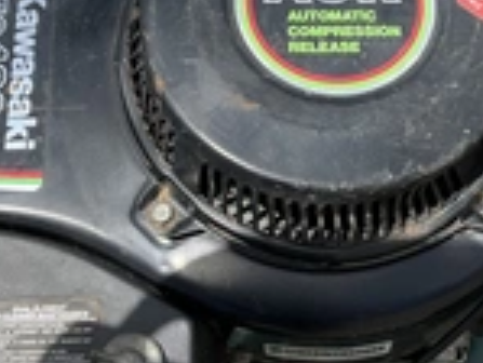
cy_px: 81
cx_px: 289
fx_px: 1089
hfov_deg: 25.0
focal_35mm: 78
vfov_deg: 18.8
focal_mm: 3
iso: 25
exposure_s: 1/2058
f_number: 1.8
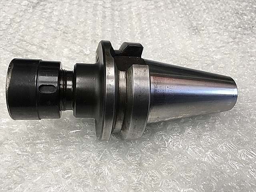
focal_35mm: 29
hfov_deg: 61.7
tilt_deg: -49.0
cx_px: 128
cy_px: 96
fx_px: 214
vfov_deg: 48.2
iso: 100
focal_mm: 4.15
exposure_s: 1/30
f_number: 2.2
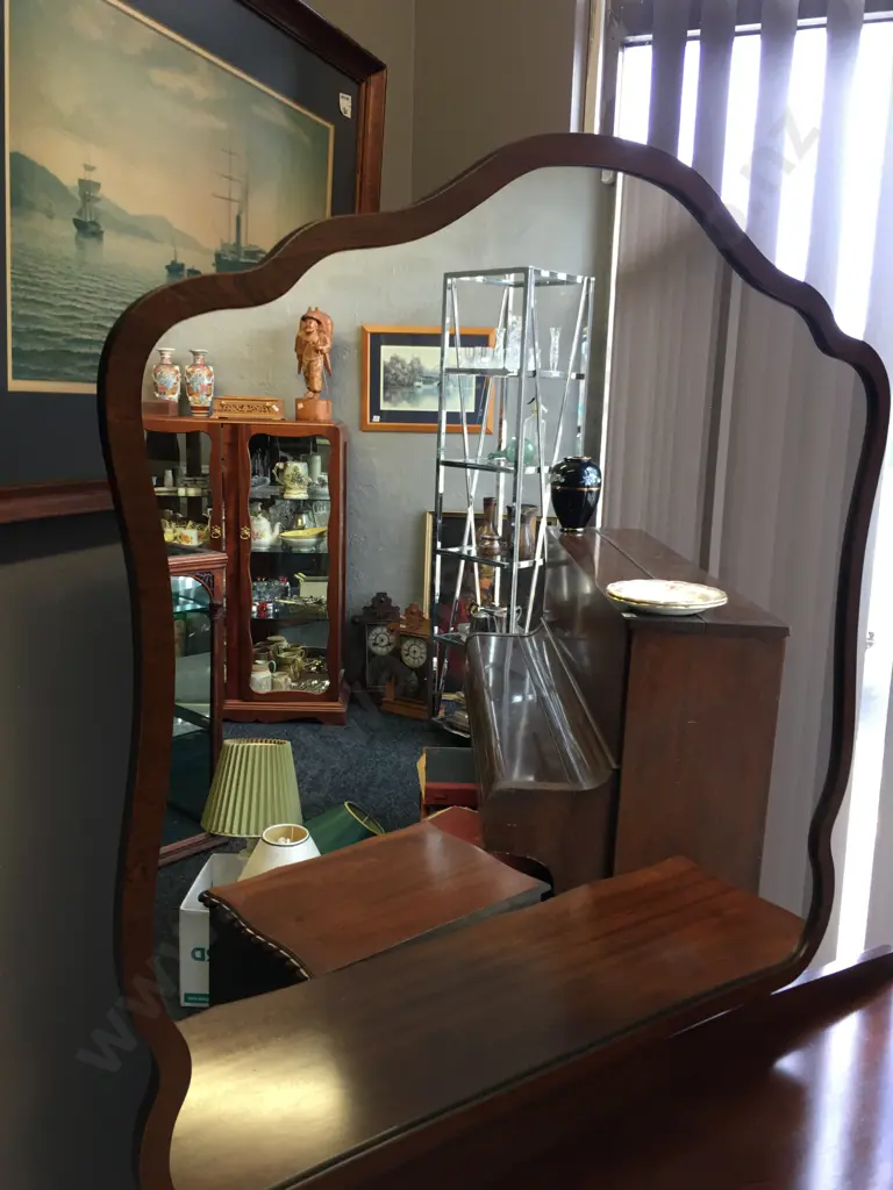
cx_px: 446
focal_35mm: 29
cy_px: 595
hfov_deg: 48.2
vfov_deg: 61.7
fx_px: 997
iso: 40
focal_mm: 4.15
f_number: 2.2
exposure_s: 1/33
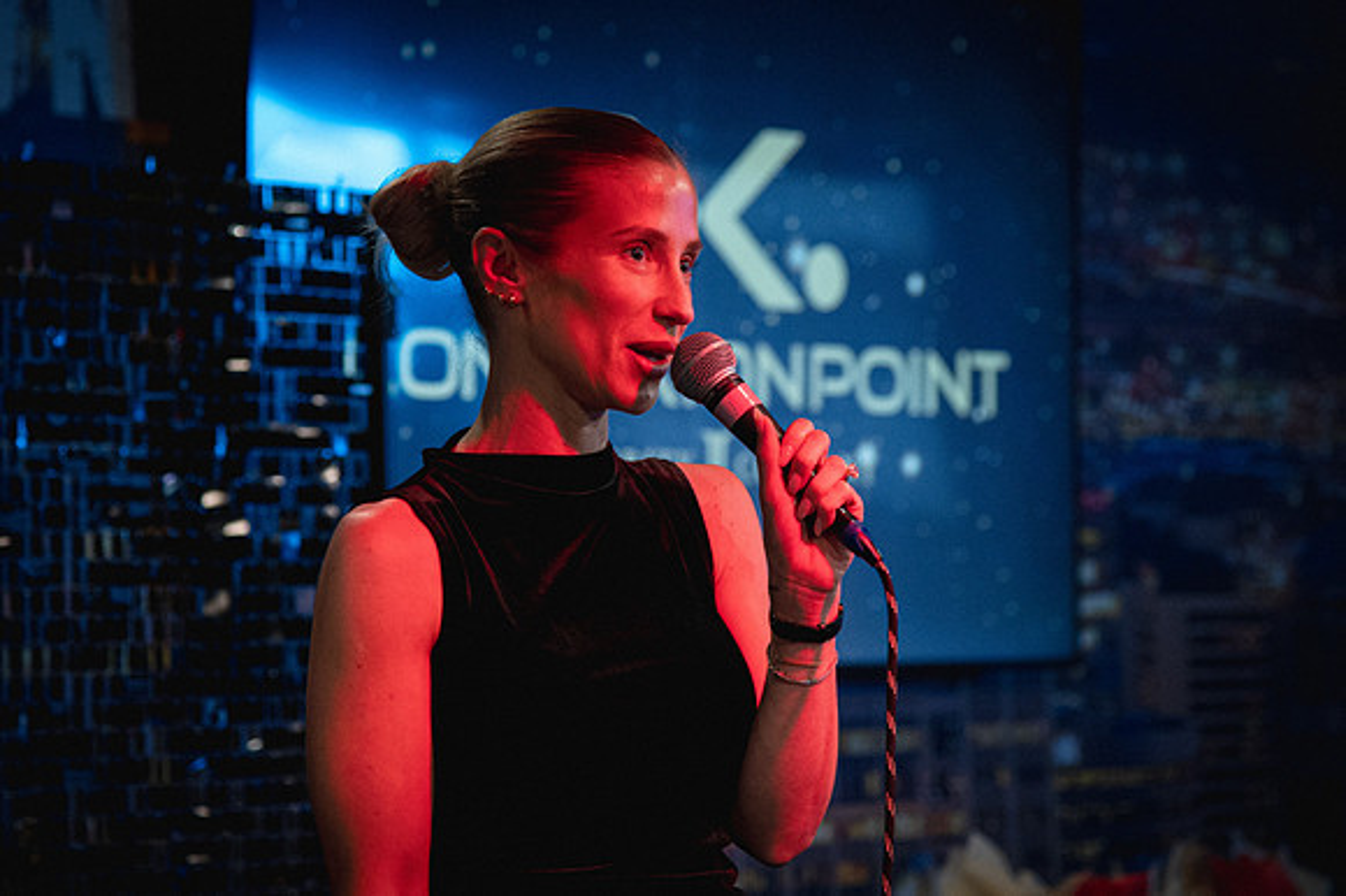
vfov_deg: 9.2
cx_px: 631
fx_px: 5568
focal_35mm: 149
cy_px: 427
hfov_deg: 13.8
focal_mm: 105
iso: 2500
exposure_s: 1/50
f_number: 4
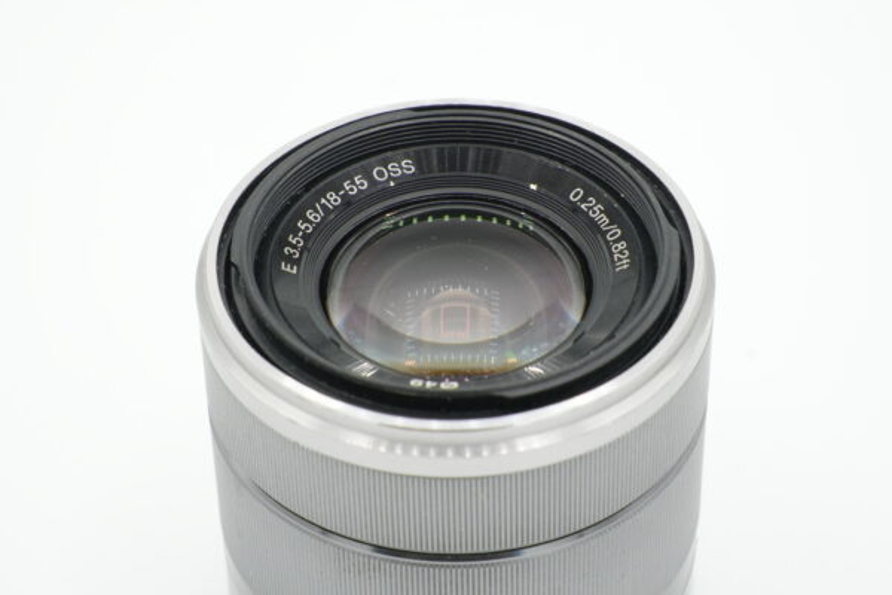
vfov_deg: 13.2
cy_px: 298
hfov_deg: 19.7
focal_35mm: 104
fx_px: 2564
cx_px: 446
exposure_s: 1/250
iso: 1250
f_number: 13
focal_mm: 69
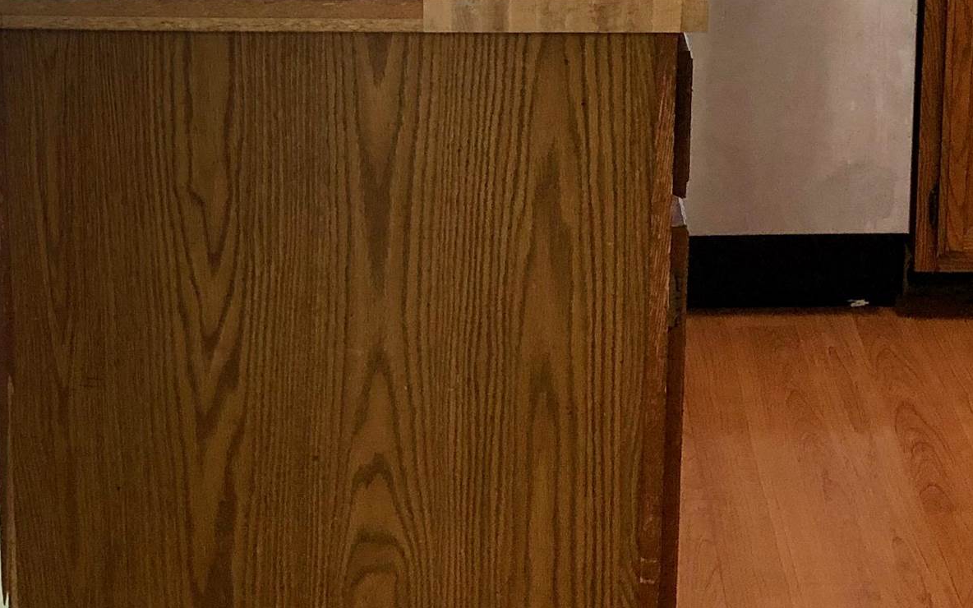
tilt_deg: -13.2
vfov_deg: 16.2
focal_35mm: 77
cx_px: 614
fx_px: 2042
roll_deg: -1.0
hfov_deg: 26.7
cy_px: -140
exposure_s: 1/30
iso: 32
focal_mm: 4
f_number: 1.8
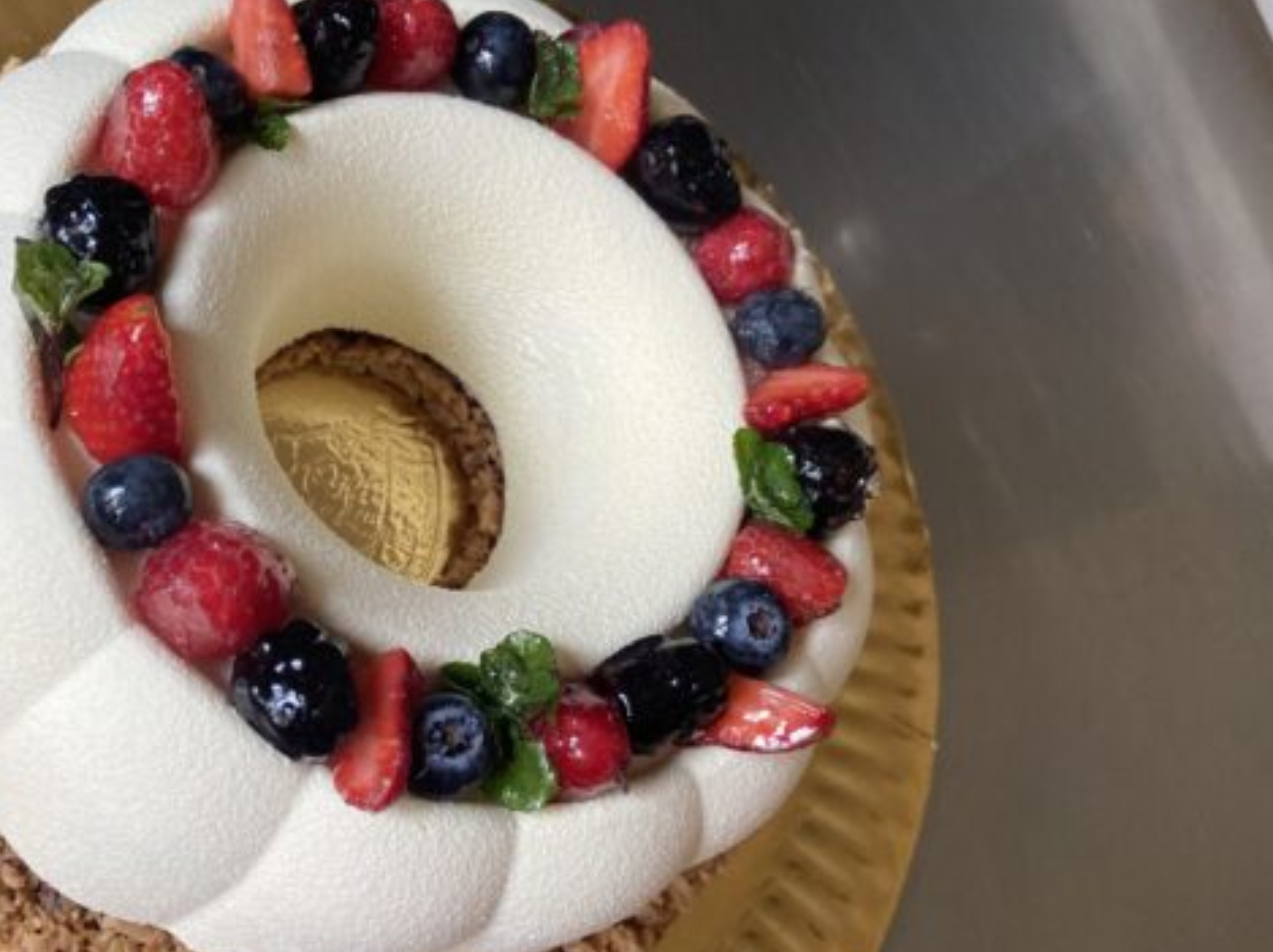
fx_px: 1360
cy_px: 448
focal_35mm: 37
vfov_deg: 38.6
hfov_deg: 49.5
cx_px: 446
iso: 125
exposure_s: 1/120
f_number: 1.8
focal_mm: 4.25
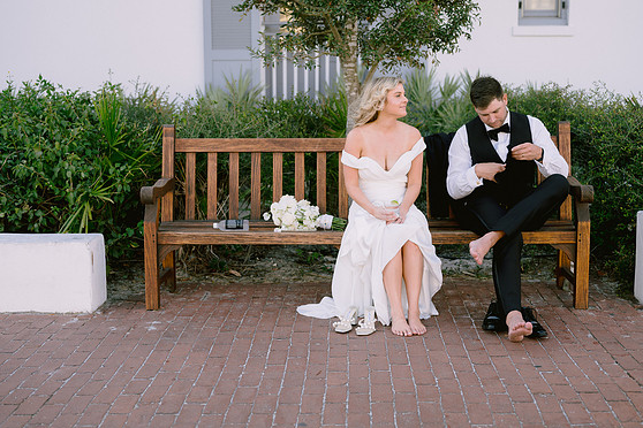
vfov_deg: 26.0
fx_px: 929
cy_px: 212
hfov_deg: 38.2
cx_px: 333
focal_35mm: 52
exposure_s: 1/400
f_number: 2.8
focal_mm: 50
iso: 200
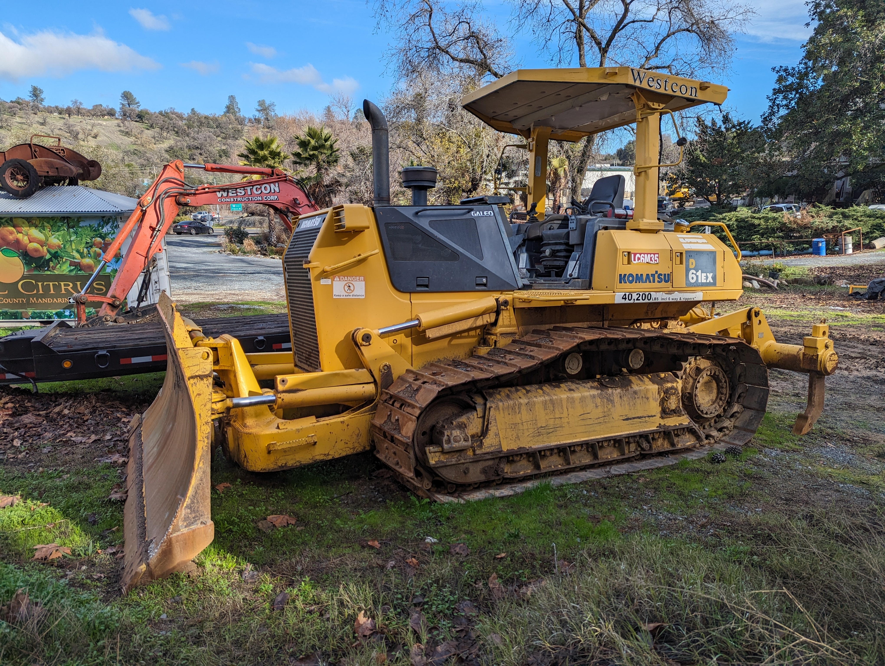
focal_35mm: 24
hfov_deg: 71.5
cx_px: 442
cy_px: 333
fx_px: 614
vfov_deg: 56.9
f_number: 1.85
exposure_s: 1/1508
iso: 42
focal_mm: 6.81
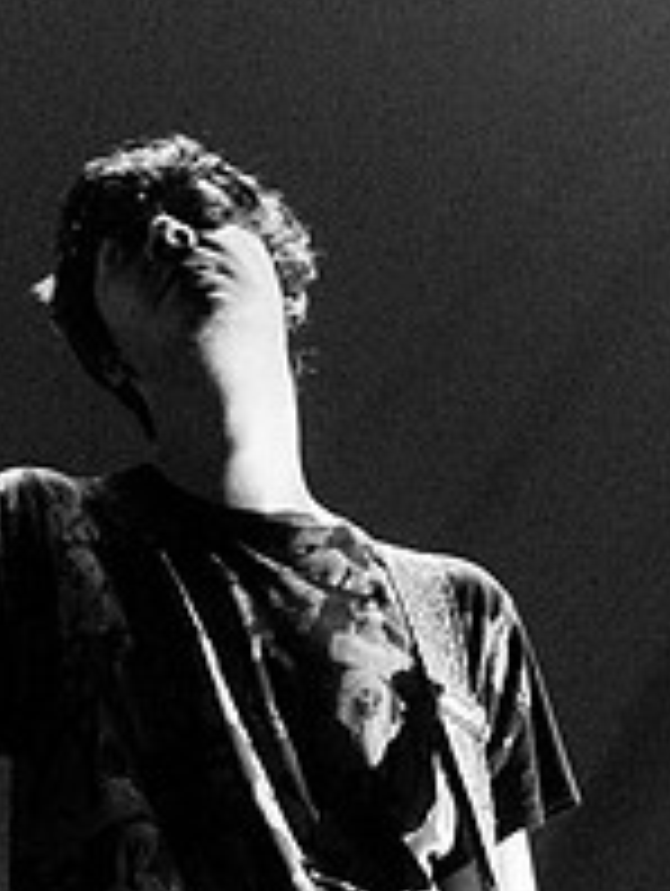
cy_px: 448
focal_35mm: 147
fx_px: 3796
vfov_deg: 13.4
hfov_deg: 9.9
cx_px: -148
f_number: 2.8
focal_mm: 35
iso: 1000
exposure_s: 1/100
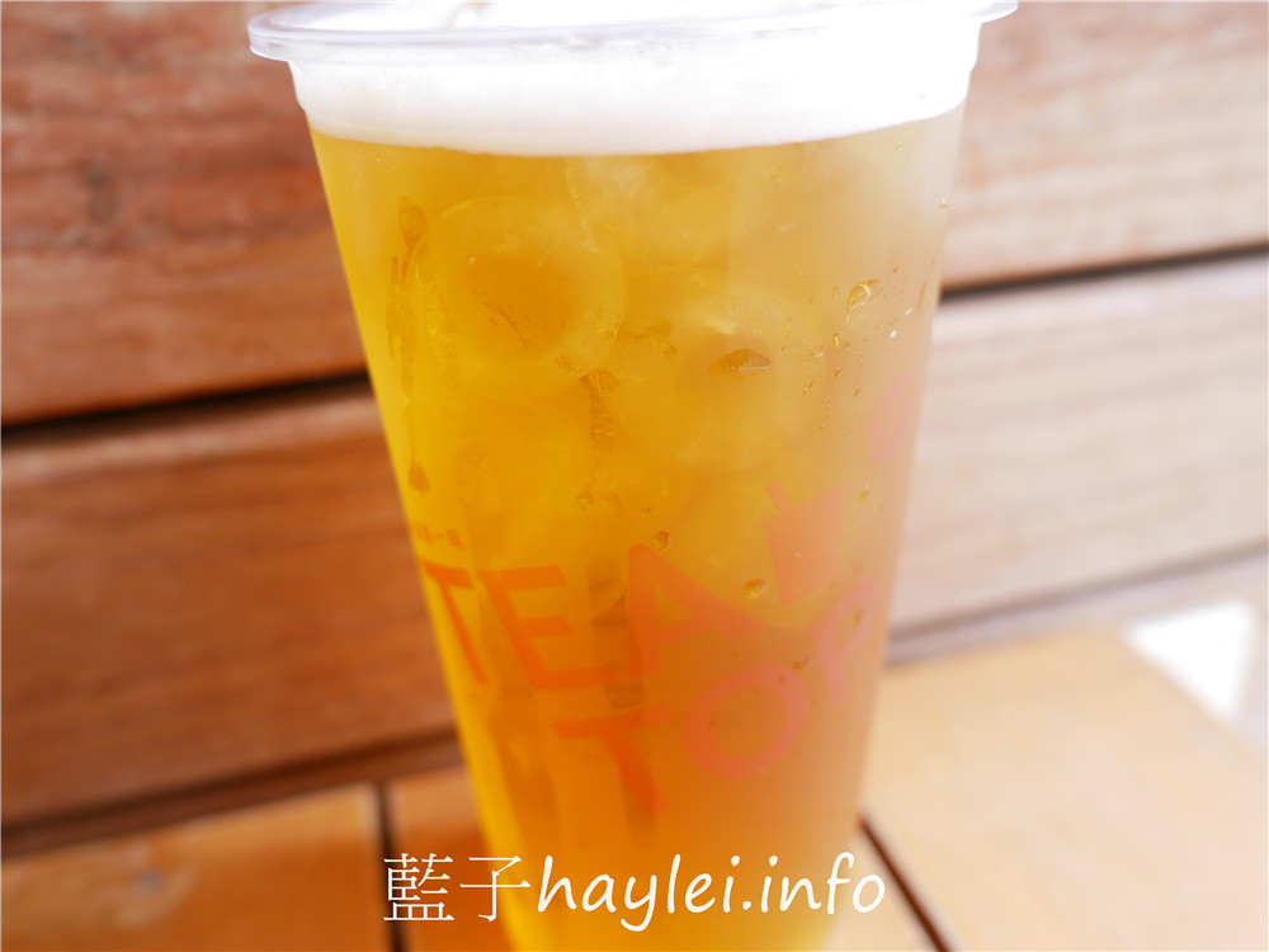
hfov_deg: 60.0
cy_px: 476
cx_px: 634
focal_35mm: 30
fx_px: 1100
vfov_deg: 46.8
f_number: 2.8
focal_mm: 15
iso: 200
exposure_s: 1/320
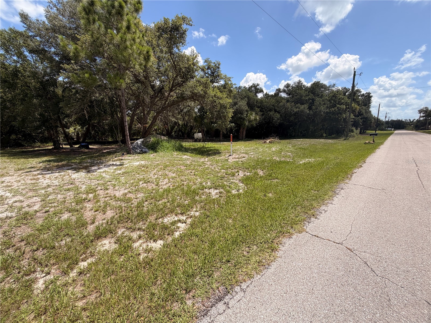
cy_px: 162
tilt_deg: -9.5
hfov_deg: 102.1
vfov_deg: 85.7
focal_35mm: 14
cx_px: 216
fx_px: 174
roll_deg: +1.3
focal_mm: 2.22
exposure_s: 1/770
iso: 25
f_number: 2.2
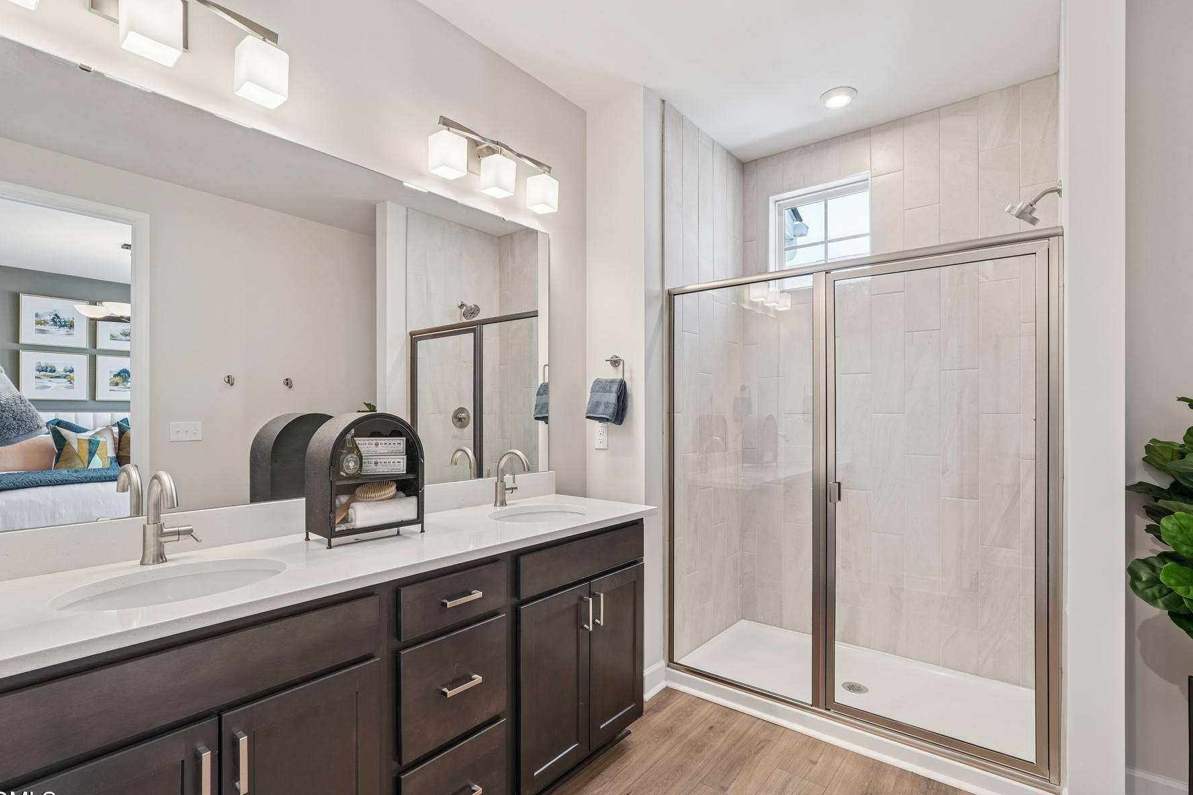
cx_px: 622
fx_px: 563
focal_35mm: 17
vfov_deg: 70.4
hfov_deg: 93.2
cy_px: 417
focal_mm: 16
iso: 100
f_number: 11
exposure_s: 1/1.67
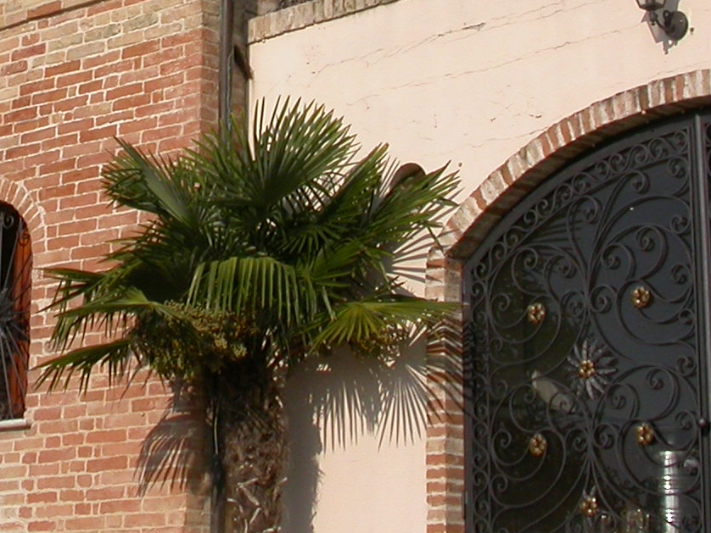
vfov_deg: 13.9
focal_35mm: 103
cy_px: -139
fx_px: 2116
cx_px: 62
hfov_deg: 18.7
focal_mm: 7.85
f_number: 7.5
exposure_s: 1/606
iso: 100
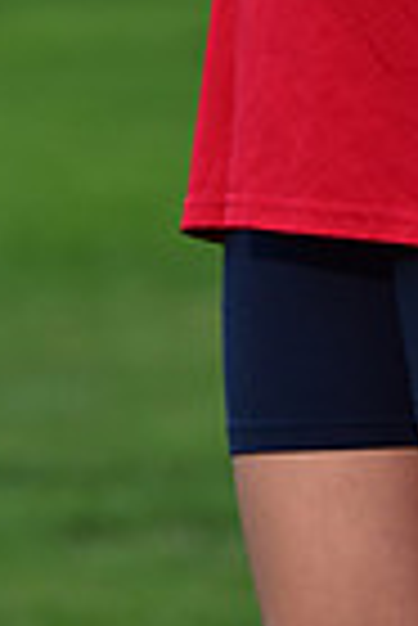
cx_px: 339
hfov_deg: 2.3
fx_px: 10510
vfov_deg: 3.4
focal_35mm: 605
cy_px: -410
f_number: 4.5
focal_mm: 145
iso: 400
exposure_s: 1/320
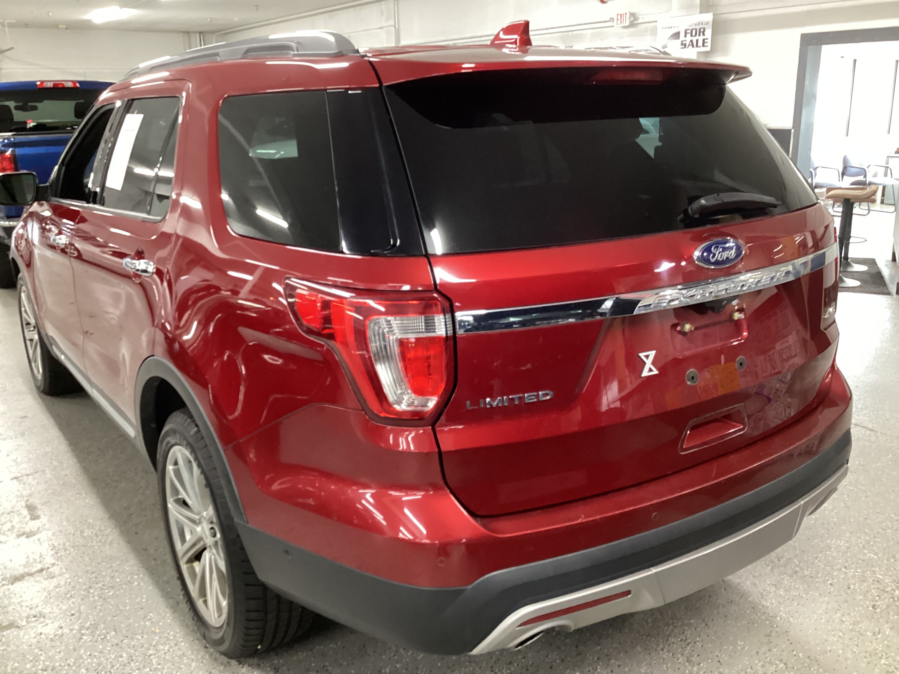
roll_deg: +0.4
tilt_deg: -16.4
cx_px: 450
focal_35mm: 31
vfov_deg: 45.4
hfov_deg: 58.4
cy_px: 337
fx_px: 805
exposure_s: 1/25
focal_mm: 3.3
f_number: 2.4
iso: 400
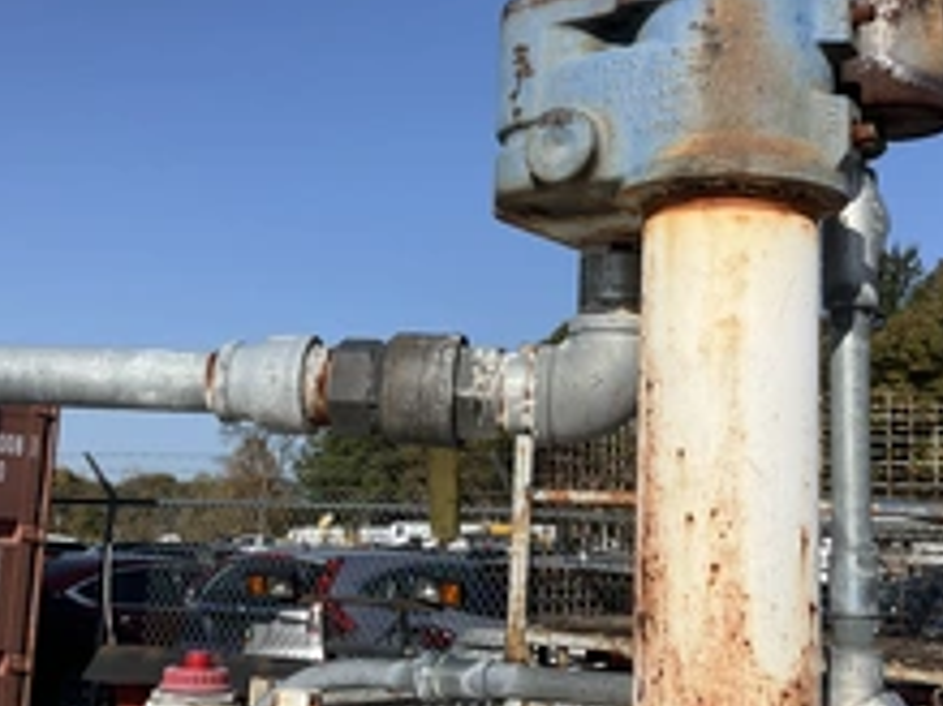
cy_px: 276
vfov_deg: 27.4
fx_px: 1443
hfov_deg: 36.2
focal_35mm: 53
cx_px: 474
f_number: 1.8
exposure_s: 1/3322
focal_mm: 3
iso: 25
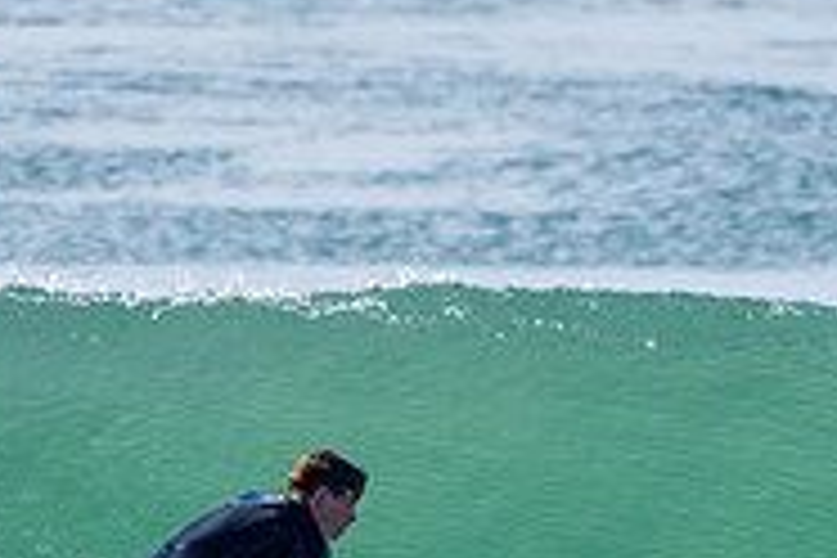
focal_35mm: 2344
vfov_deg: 0.6
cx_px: 374
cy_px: 727
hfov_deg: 0.9
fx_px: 54494
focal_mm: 500
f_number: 5.6
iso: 400
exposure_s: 1/2000
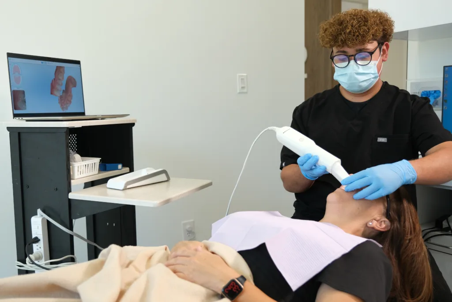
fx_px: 452
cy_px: 151
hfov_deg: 53.1
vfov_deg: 36.9
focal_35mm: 36
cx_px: 226
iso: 800
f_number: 2.8
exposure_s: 1/500
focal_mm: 24.2
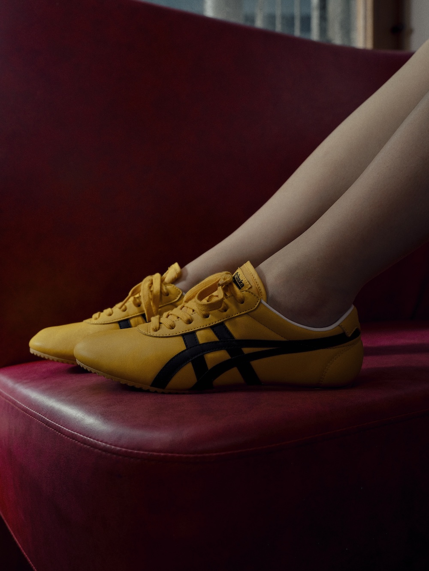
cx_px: 214
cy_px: 286
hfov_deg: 39.7
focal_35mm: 36
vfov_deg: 51.4
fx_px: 595
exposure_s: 1/100
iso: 1000
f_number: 8
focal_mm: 45.7
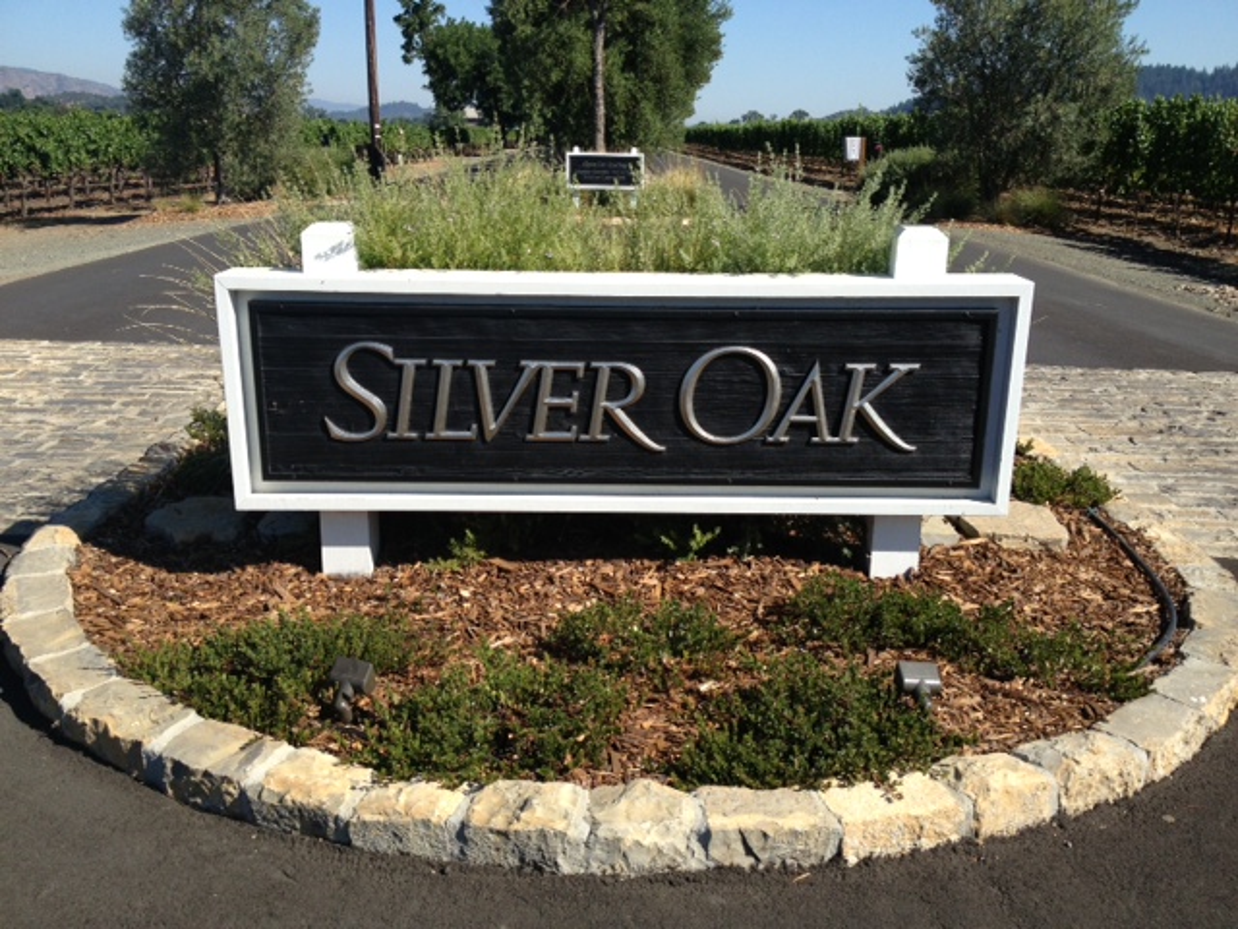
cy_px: 464
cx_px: 619
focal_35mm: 35
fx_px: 1252
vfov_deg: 40.7
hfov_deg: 52.6
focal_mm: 4.28
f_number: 2.4
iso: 50
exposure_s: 1/1453
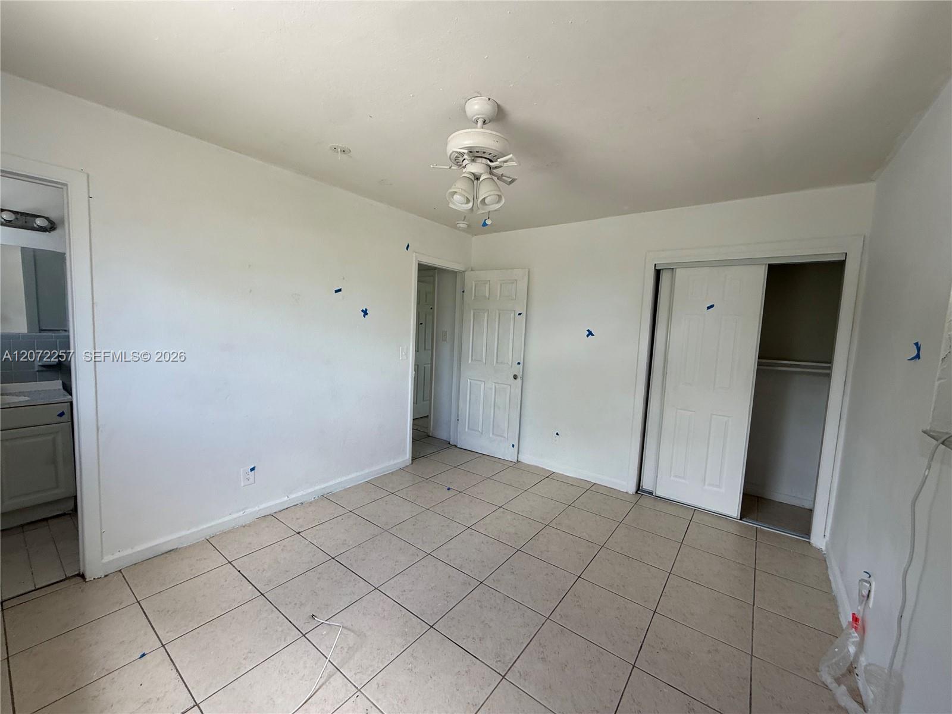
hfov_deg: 102.1
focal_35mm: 14
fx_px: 385
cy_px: 357
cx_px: 476
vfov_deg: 85.7
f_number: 2.2
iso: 64
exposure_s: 1/121
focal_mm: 2.22
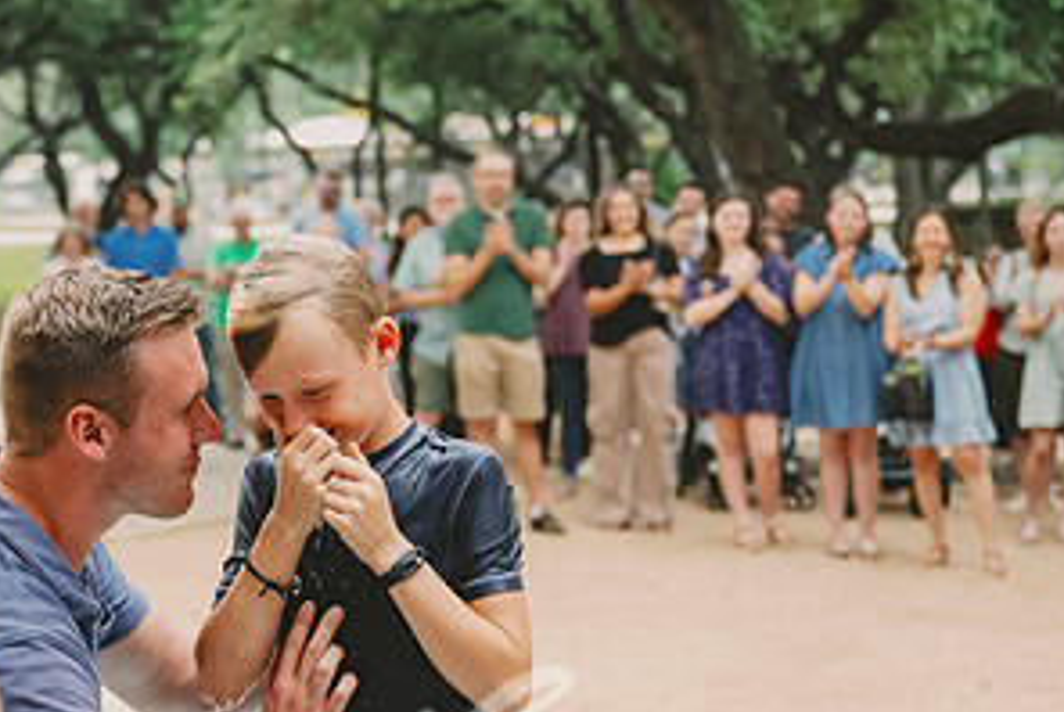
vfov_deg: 15.2
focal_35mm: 90
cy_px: 462
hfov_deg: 22.5
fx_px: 2663
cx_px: 367
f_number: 2.8
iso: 250
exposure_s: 1/640
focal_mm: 46
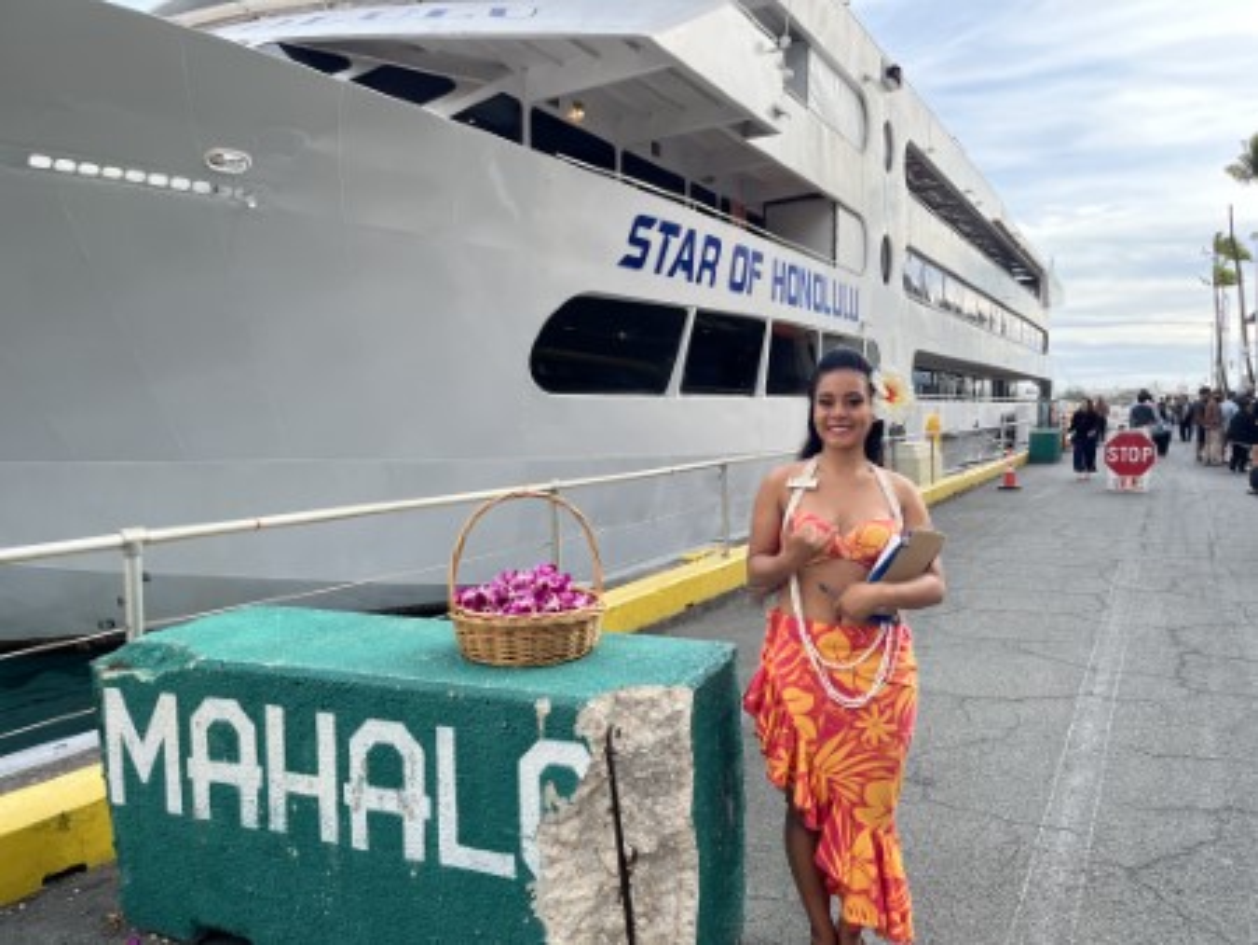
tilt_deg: -5.0
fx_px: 945
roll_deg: +0.0
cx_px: 629
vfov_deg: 53.1
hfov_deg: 67.3
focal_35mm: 26
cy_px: 472
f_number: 1.6
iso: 50
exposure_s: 1/777
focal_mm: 5.1
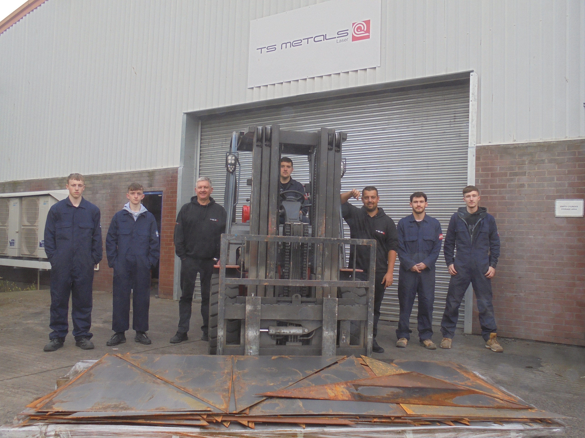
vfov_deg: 48.2
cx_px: 292
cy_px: 219
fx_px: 490
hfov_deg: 61.7
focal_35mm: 29
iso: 100
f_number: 3.7
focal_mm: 5.3
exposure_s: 1/100
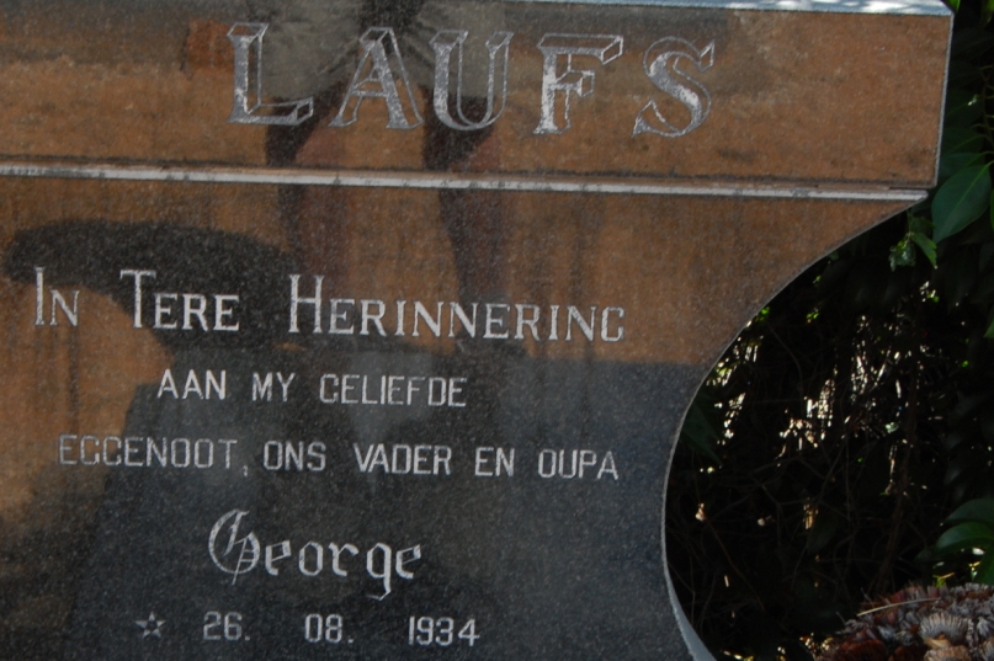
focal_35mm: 105
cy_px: 355
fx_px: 2887
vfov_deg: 13.1
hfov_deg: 19.5
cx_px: 459
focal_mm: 55
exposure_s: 1/40
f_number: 18
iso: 400
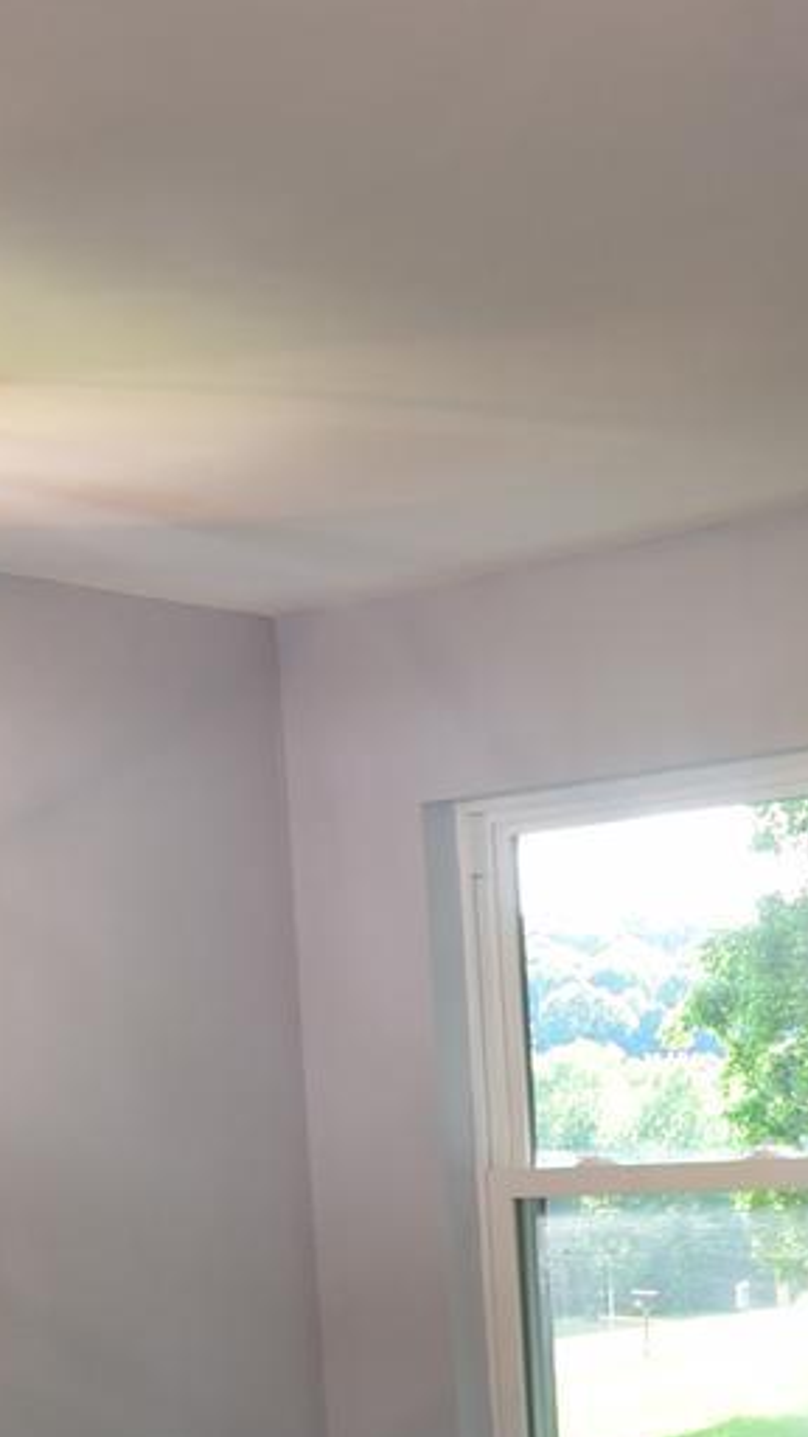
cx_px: 1042
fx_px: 2632
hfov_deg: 16.5
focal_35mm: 69
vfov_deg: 28.9
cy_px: 1372
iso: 250
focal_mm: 11
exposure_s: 1/60
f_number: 5
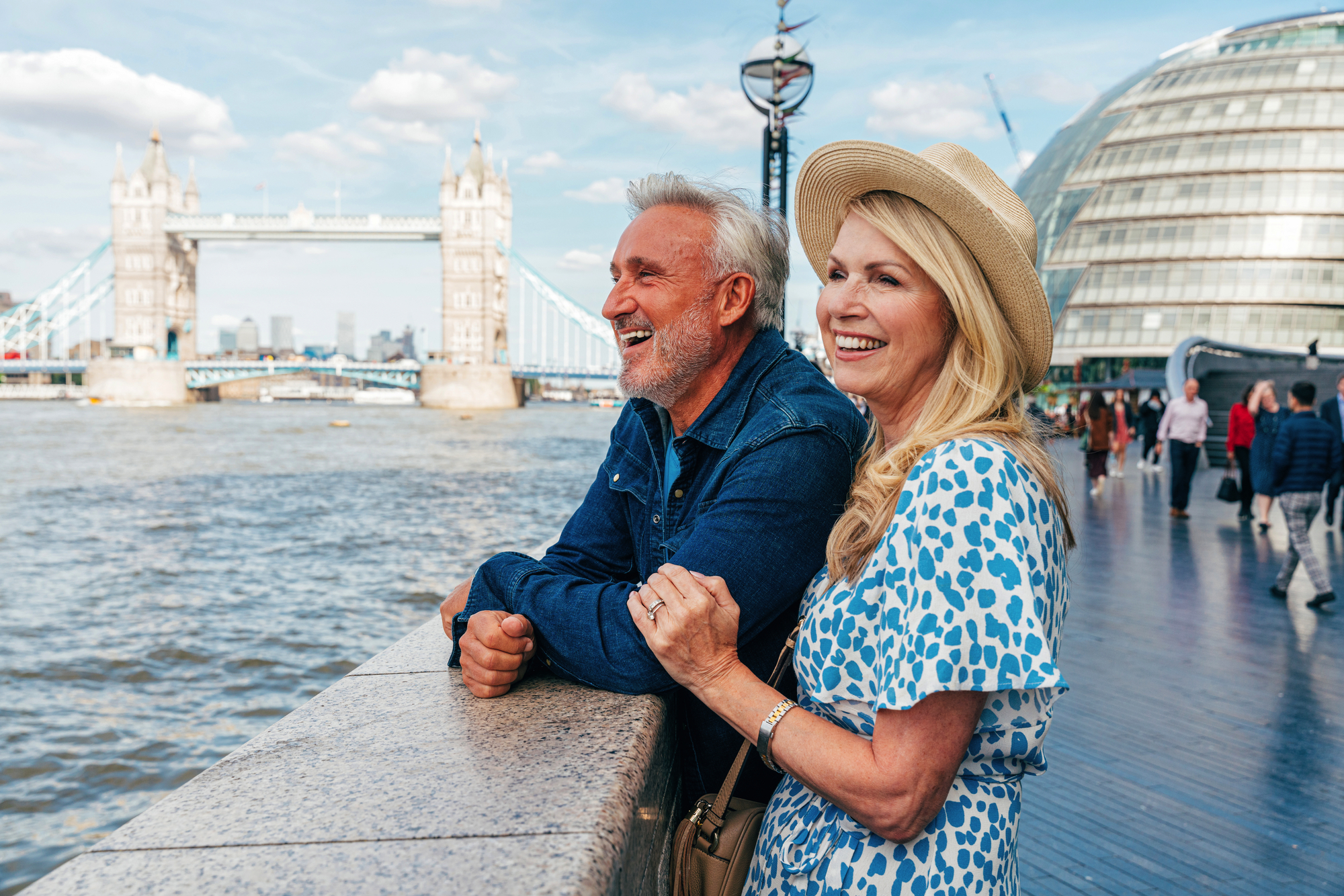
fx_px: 1333
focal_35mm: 36
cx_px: 672
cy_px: 448
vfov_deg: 37.2
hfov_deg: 53.5
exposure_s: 1/500
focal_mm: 35.7
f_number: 5.6
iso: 250
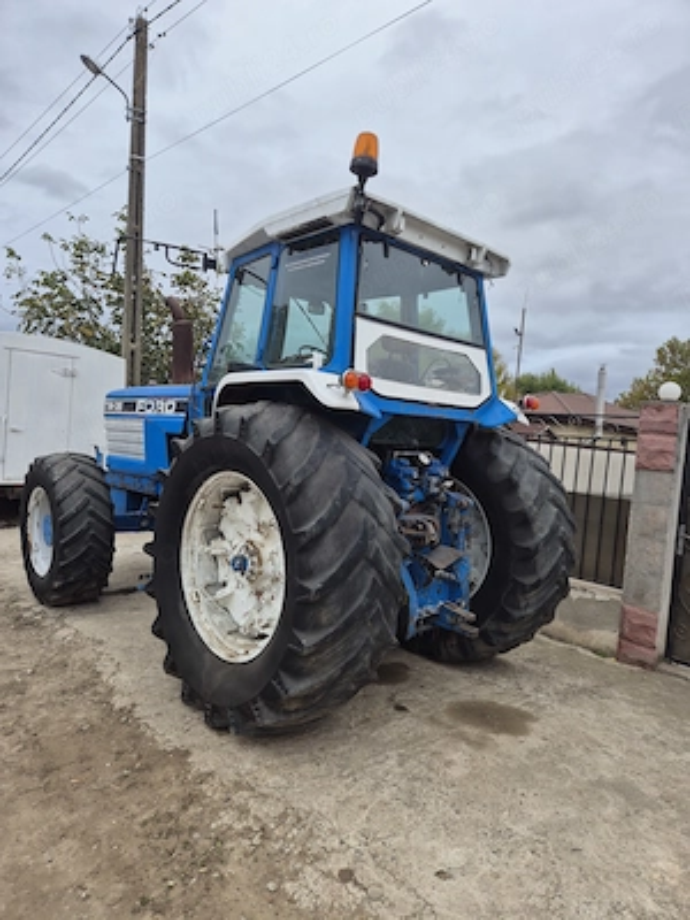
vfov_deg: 73.9
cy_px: 460
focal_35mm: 23
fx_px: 611
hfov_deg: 58.9
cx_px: 345
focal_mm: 5.4
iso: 25
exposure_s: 1/324
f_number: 1.8
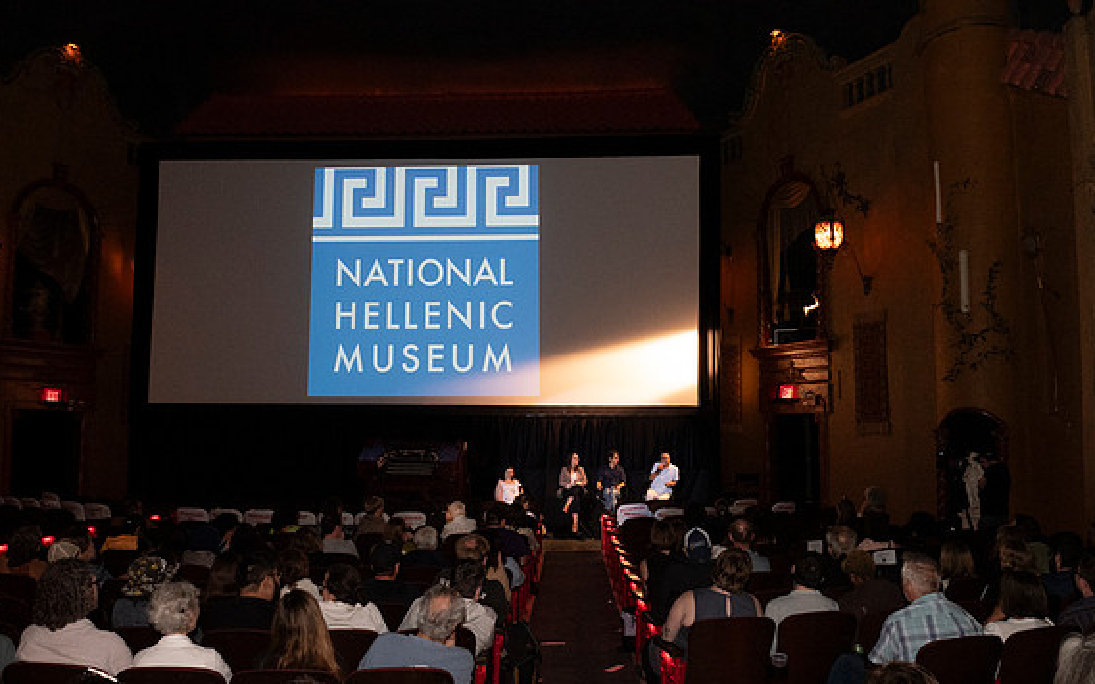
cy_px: 368
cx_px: 546
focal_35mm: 28
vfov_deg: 44.5
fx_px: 835
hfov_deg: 66.5
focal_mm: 18
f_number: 7.1
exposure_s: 1/50
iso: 3200
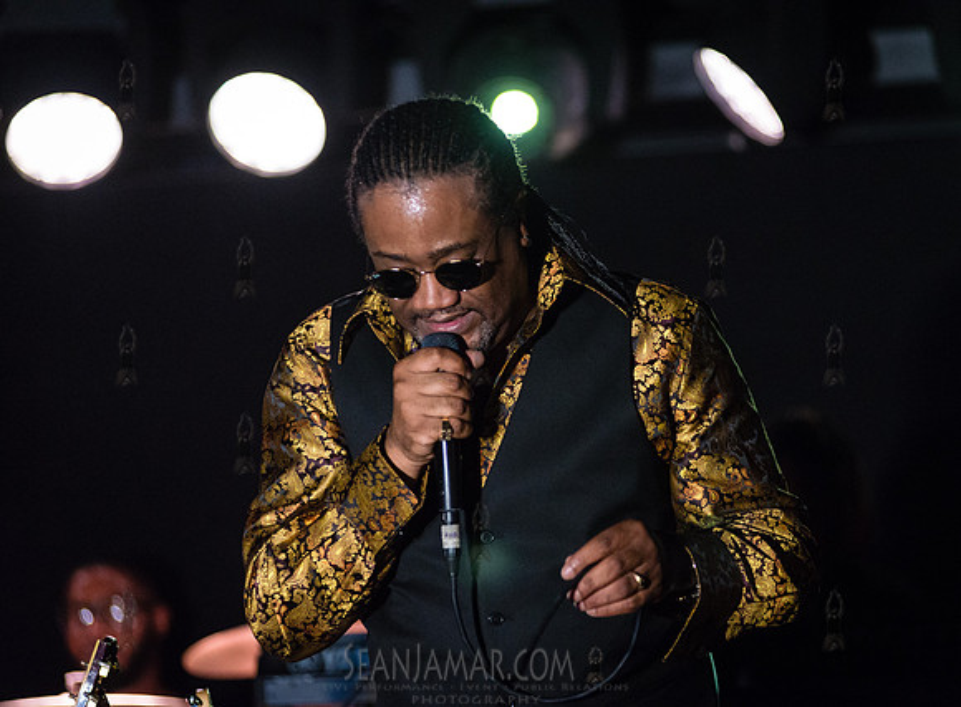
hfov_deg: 11.0
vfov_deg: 8.1
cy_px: 354
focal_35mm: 182
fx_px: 5010
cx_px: 530
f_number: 2.8
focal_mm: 170
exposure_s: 1/320
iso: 4000
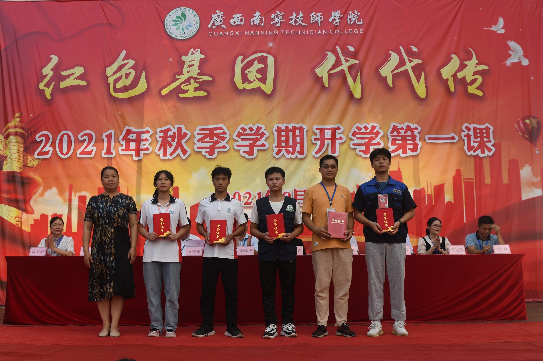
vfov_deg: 36.9
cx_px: 272
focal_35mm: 36
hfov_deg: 53.1
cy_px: 180
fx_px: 543
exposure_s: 1/400
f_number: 4
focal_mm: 24
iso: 100
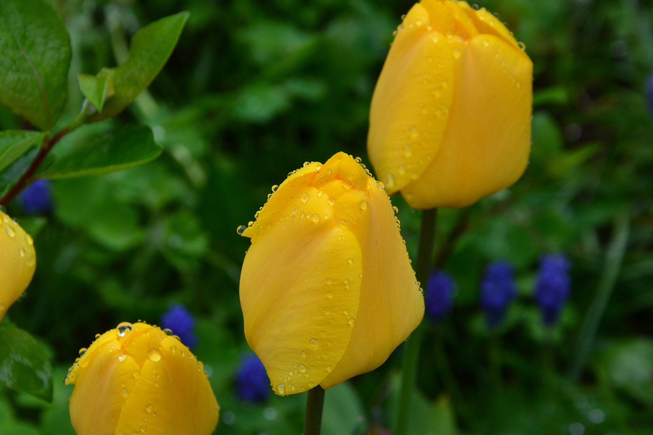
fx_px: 2856
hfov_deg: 13.0
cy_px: 218
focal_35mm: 158
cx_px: 326
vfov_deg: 8.7
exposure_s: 1/200
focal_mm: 105
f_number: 10
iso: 400
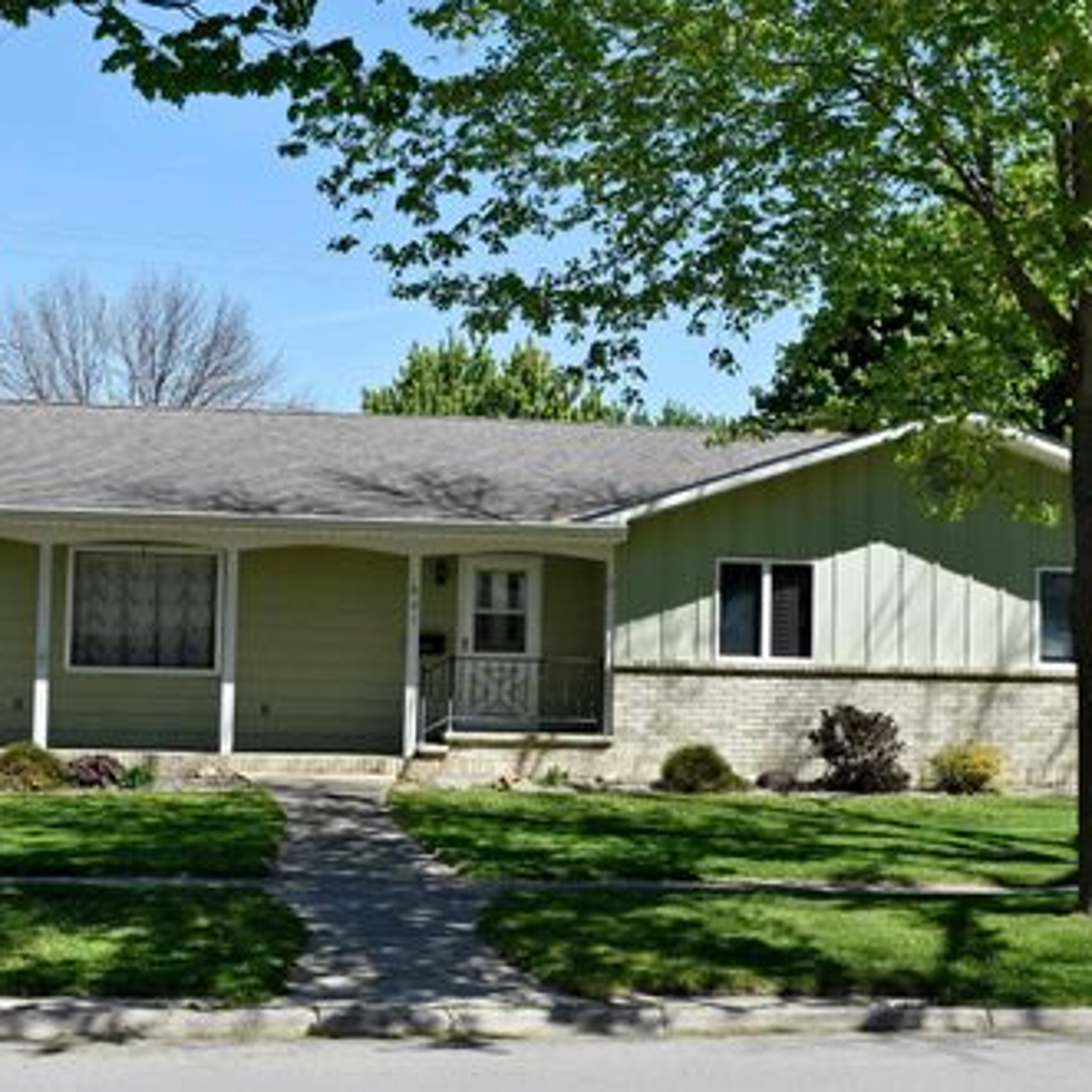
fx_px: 2129
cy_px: 544
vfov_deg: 28.8
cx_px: 531
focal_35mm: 60
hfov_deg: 28.8
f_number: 8
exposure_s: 1/250
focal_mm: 31
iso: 100
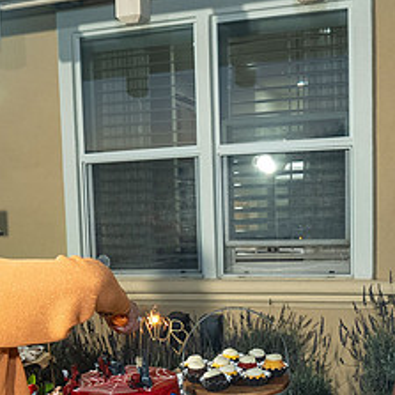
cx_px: 214
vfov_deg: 31.2
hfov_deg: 32.2
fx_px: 684
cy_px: 327
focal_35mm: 53
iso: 640
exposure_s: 1/160
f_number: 3.5
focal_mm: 24
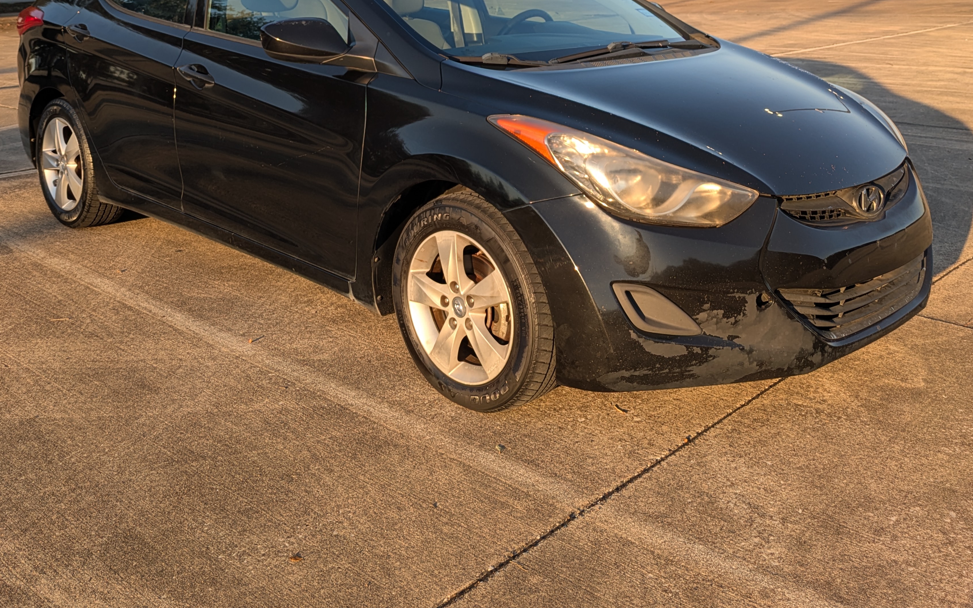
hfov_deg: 54.0
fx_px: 955
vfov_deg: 34.4
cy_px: 131
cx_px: 479
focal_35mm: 36
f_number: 1.89
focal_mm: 5.43
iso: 45
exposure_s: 1/826
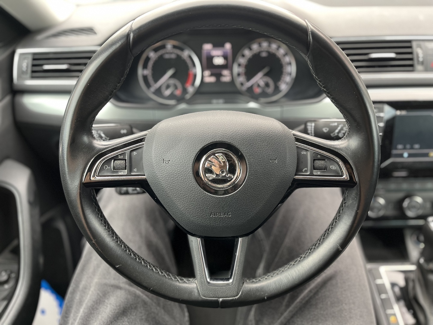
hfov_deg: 67.3
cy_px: 162
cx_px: 216
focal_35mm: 26
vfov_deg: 53.1
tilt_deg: -36.8
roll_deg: +0.1
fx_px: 325
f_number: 1.6
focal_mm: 5.1
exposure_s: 1/54
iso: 125
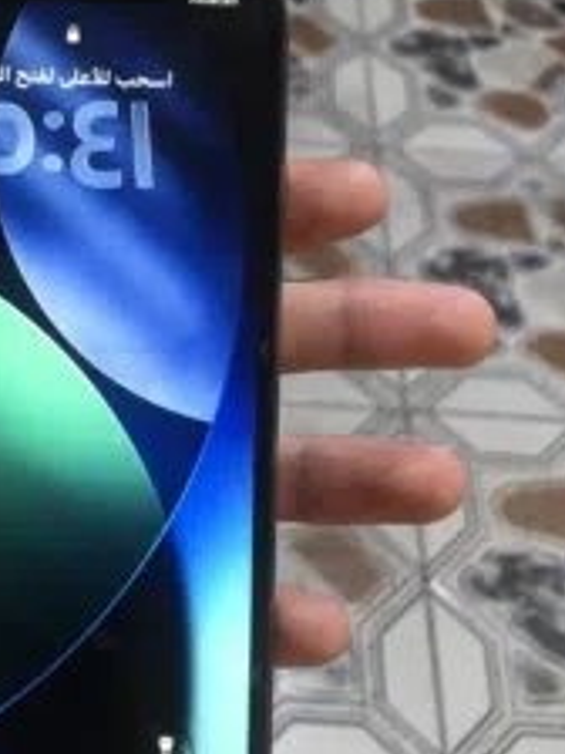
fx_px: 1088
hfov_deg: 28.4
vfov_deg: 38.2
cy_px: 407
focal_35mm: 50
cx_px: 101
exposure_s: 1/17
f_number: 1.8
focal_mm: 3.99
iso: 64
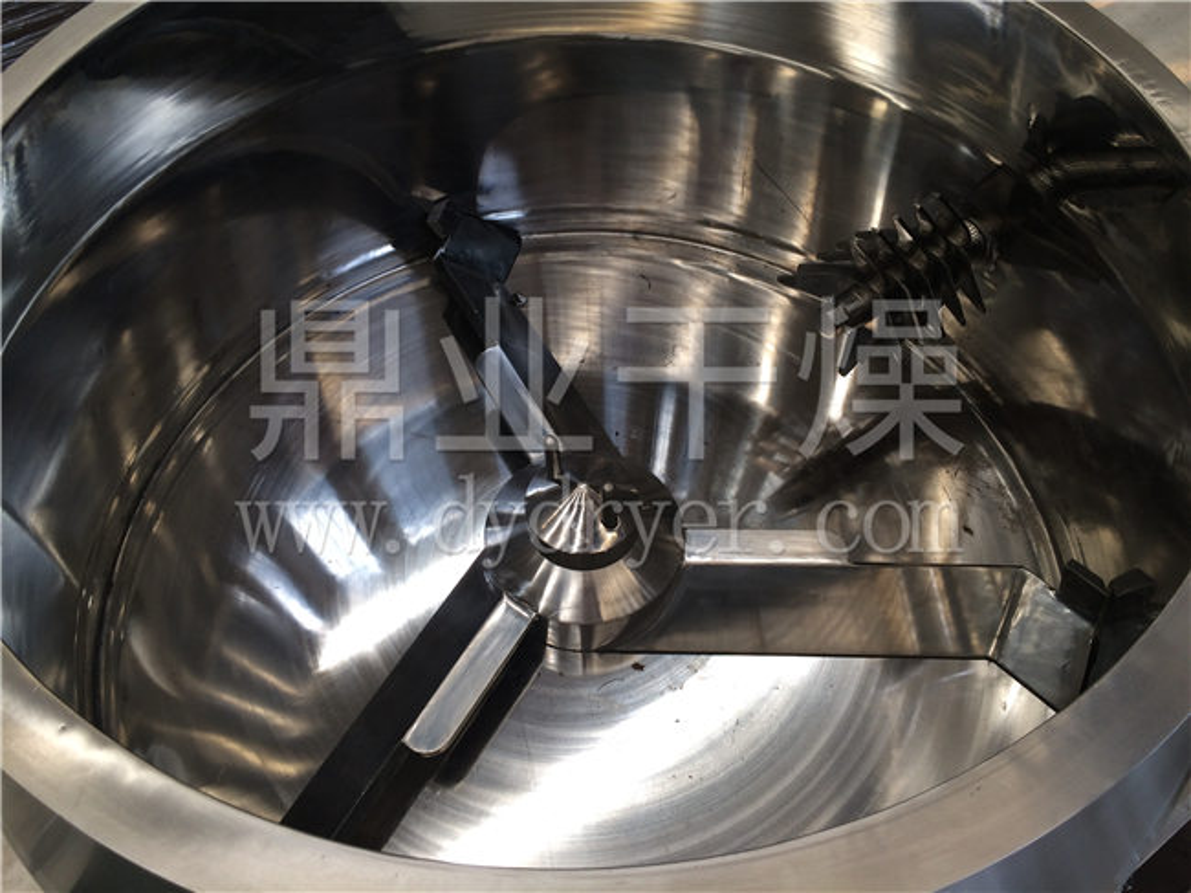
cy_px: 446
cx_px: 596
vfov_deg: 48.2
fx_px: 997
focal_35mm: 29
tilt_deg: -55.7
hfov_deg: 61.7
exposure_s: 1/60
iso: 40
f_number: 2.2
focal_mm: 4.15
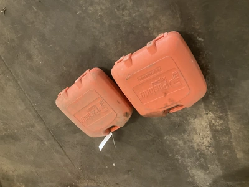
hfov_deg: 61.7
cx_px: 124
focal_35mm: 29
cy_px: 94
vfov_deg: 48.2
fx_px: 209
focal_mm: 3
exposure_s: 1/60
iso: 250
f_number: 1.8
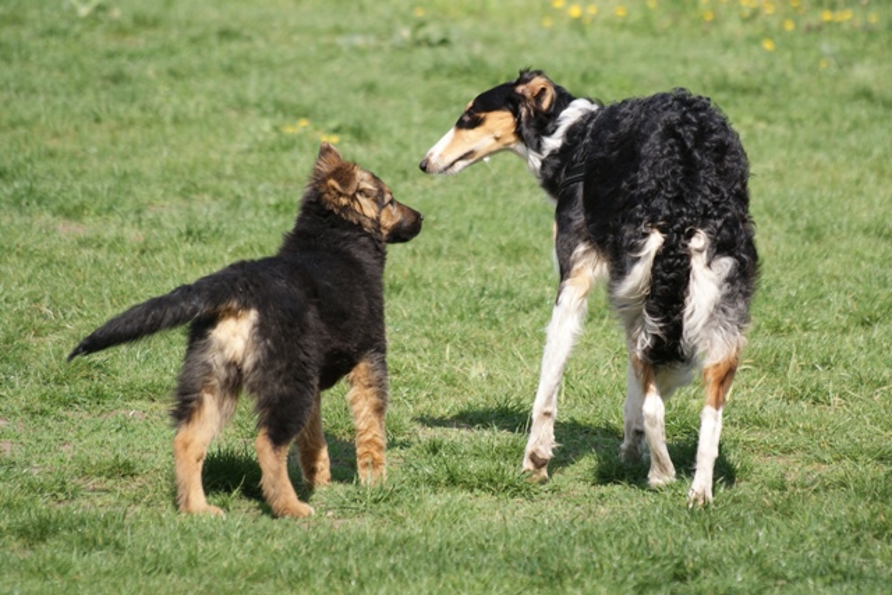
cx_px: 446
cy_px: 298
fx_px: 7435
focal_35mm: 300
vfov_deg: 4.6
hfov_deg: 6.9
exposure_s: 1/400
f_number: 5
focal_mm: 200
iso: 100
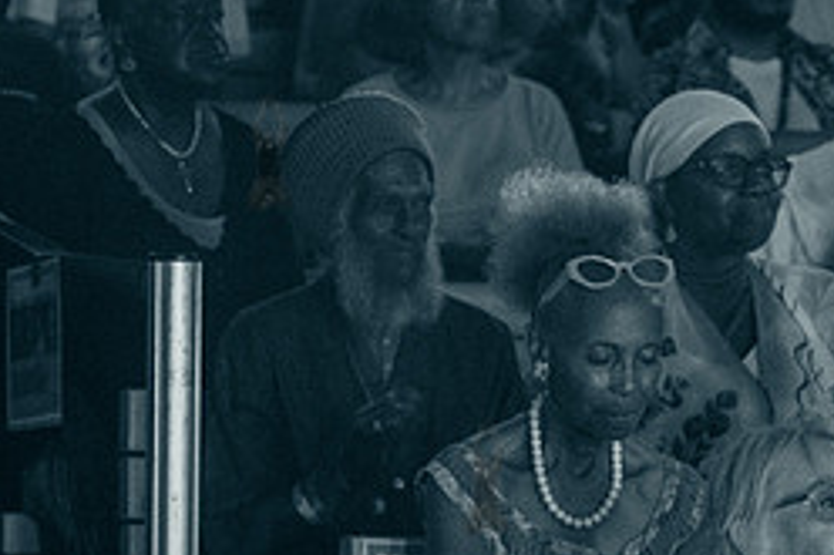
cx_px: 831
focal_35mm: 228
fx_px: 5278
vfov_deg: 6.0
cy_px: 728
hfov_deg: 9.0
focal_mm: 80
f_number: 3.2
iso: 6400
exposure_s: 1/160
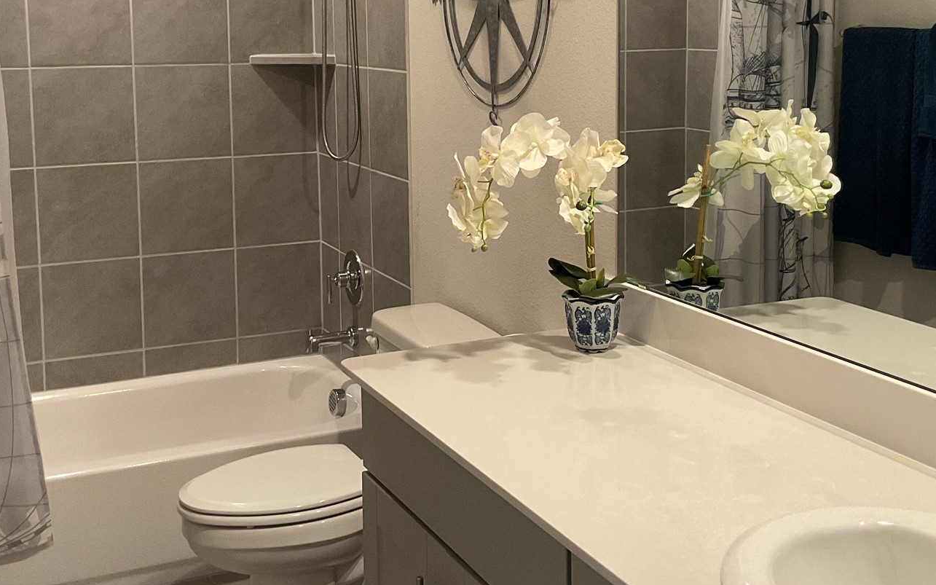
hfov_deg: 41.0
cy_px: 173
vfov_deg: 26.1
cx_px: 451
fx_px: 1250
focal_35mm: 49
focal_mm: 3
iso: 125
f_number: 1.8
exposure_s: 1/60
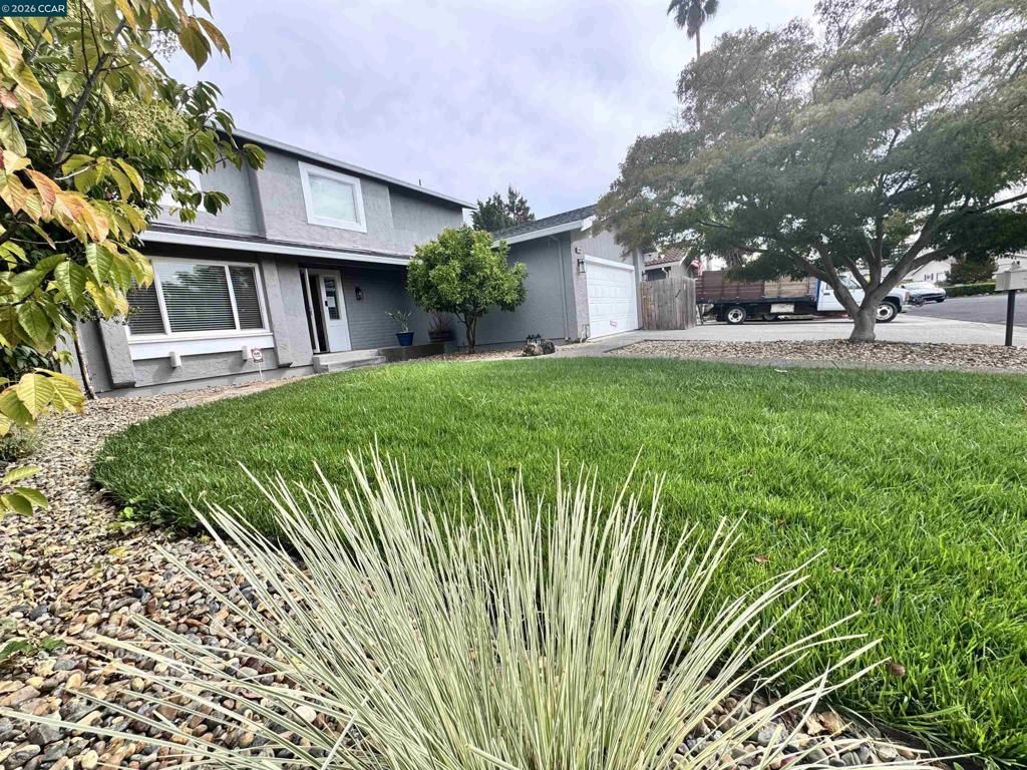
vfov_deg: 85.7
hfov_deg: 102.1
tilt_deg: -8.2
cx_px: 514
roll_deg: +5.7
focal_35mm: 14
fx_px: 415
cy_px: 385
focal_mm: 2.22
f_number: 2.2
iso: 40
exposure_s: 1/700
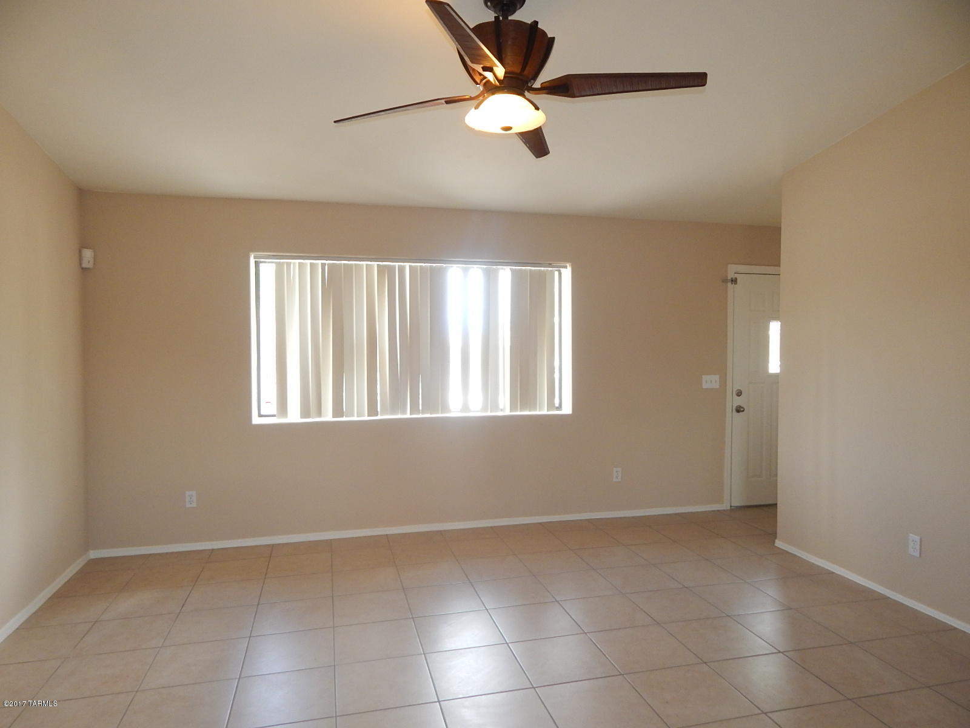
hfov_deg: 76.4
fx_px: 616
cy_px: 364
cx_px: 485
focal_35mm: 22
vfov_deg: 61.1
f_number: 3
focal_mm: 4
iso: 200
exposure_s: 1/30
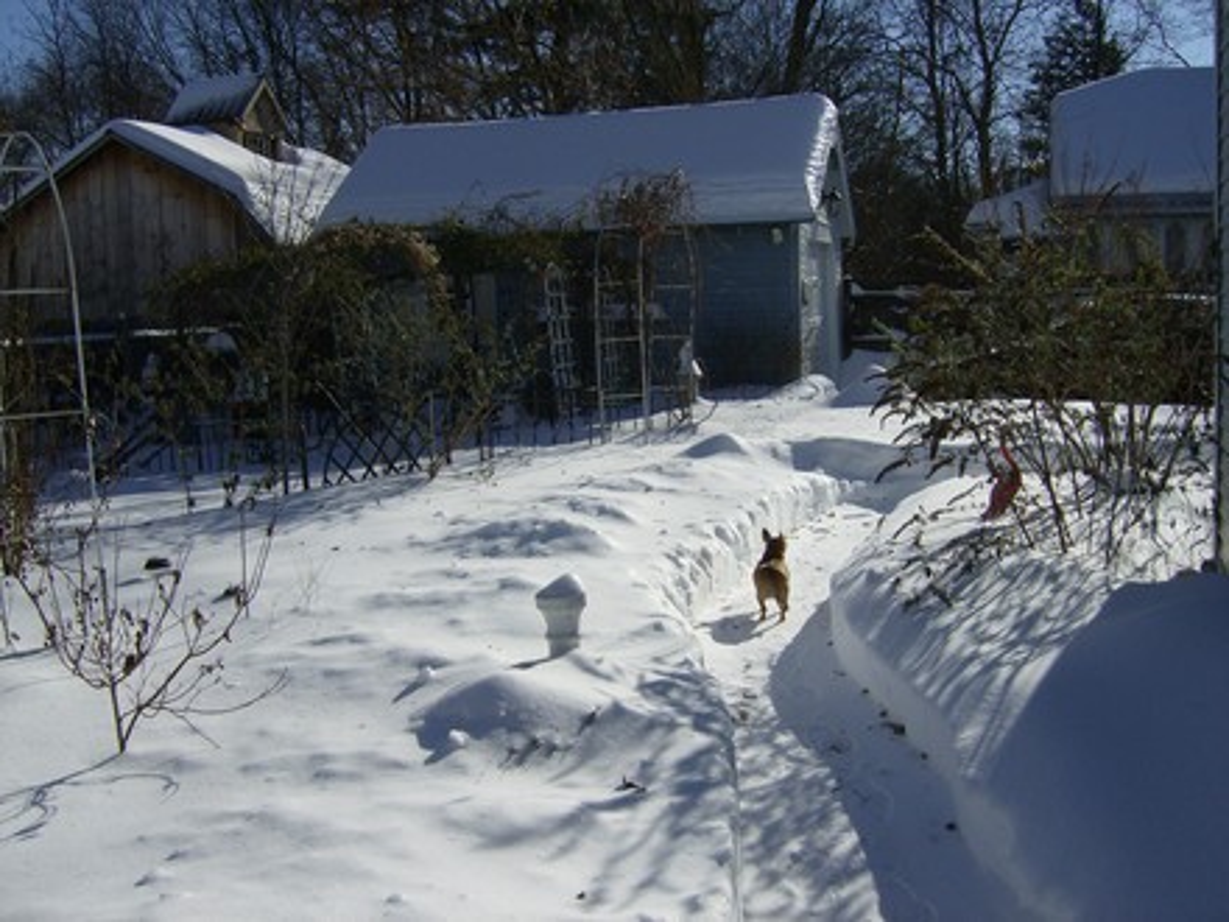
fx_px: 1278
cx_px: 614
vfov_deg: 39.7
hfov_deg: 51.4
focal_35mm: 36
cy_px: 461
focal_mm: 6
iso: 100
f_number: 4.7
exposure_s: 1/2000
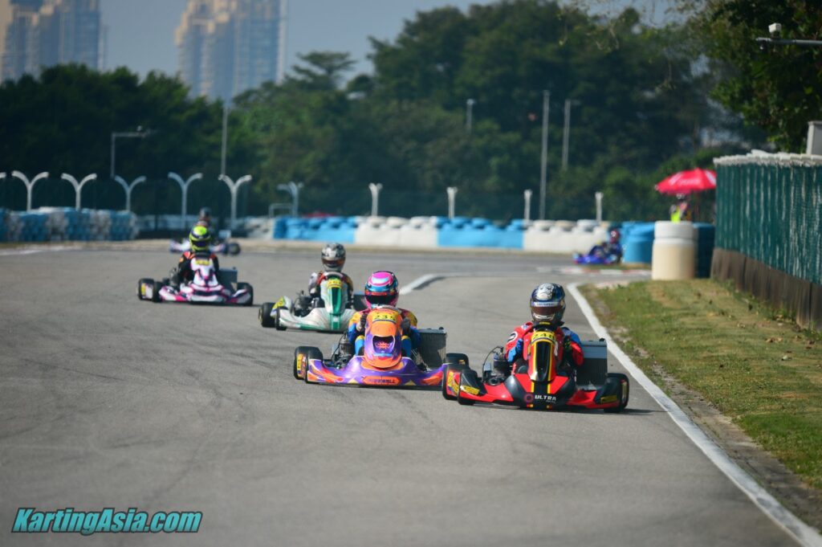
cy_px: 274
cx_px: 411
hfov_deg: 6.9
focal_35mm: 300
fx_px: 6844
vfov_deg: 4.6
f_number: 4
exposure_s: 1/1000
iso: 100
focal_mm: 300
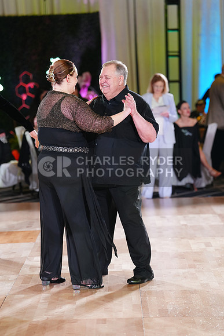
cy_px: 168
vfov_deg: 16.5
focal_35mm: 124
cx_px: 112
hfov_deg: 11.1
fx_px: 1157
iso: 1250
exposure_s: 1/250
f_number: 2.8
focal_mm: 124
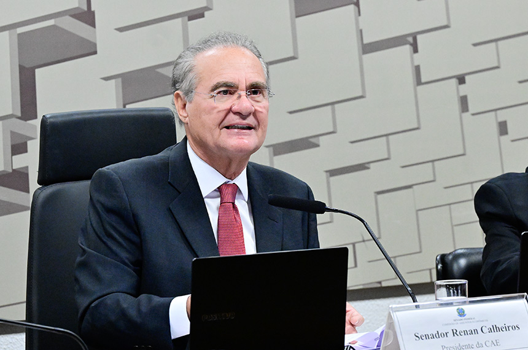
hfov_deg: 11.0
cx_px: 264
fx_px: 2738
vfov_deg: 7.3
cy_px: 175
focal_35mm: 187
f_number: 5.6
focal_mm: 125
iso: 5000
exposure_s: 1/200
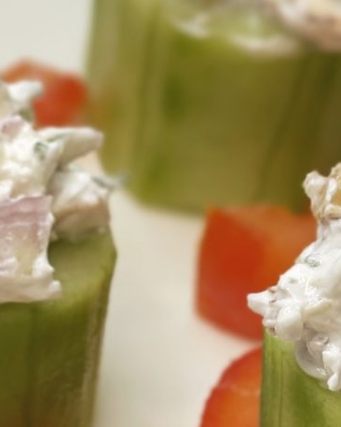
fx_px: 2184
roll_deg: -3.9
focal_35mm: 173
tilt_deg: -37.7
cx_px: 383
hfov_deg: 8.8
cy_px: 326
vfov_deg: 11.1
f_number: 2
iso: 100
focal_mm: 6
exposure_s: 1/100
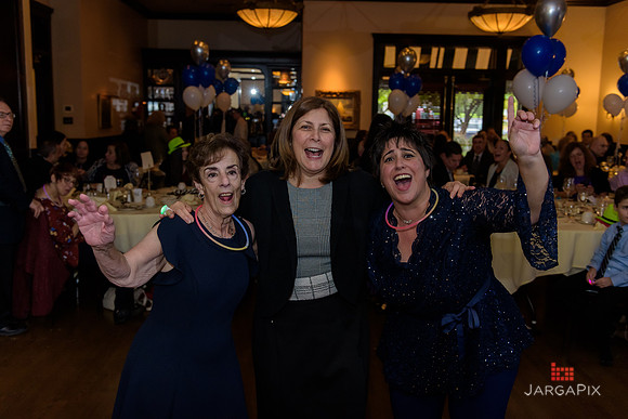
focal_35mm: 35
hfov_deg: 54.4
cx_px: 314
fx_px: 611
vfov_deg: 37.9
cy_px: 210
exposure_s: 1/125
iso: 1600
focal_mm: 35
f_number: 3.2
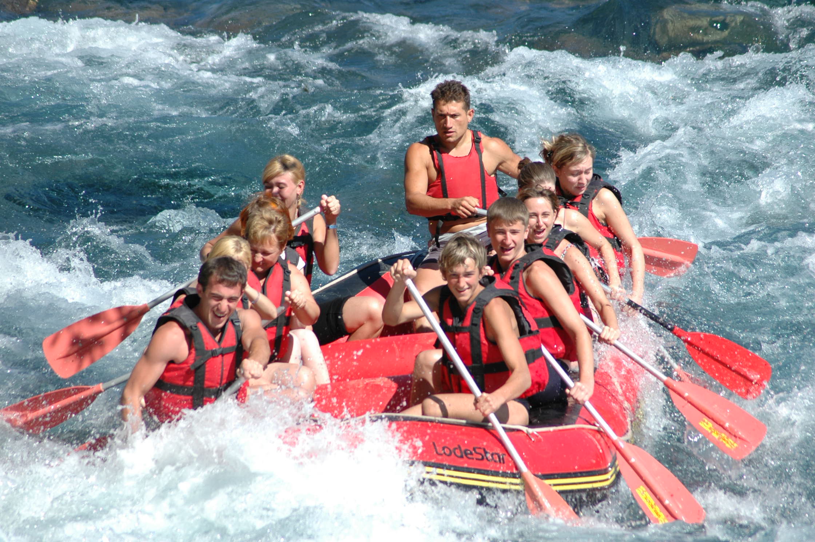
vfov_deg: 4.4
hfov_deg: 6.5
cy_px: 271
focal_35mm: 315
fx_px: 7123
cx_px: 408
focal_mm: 210
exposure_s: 1/750
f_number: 5.6
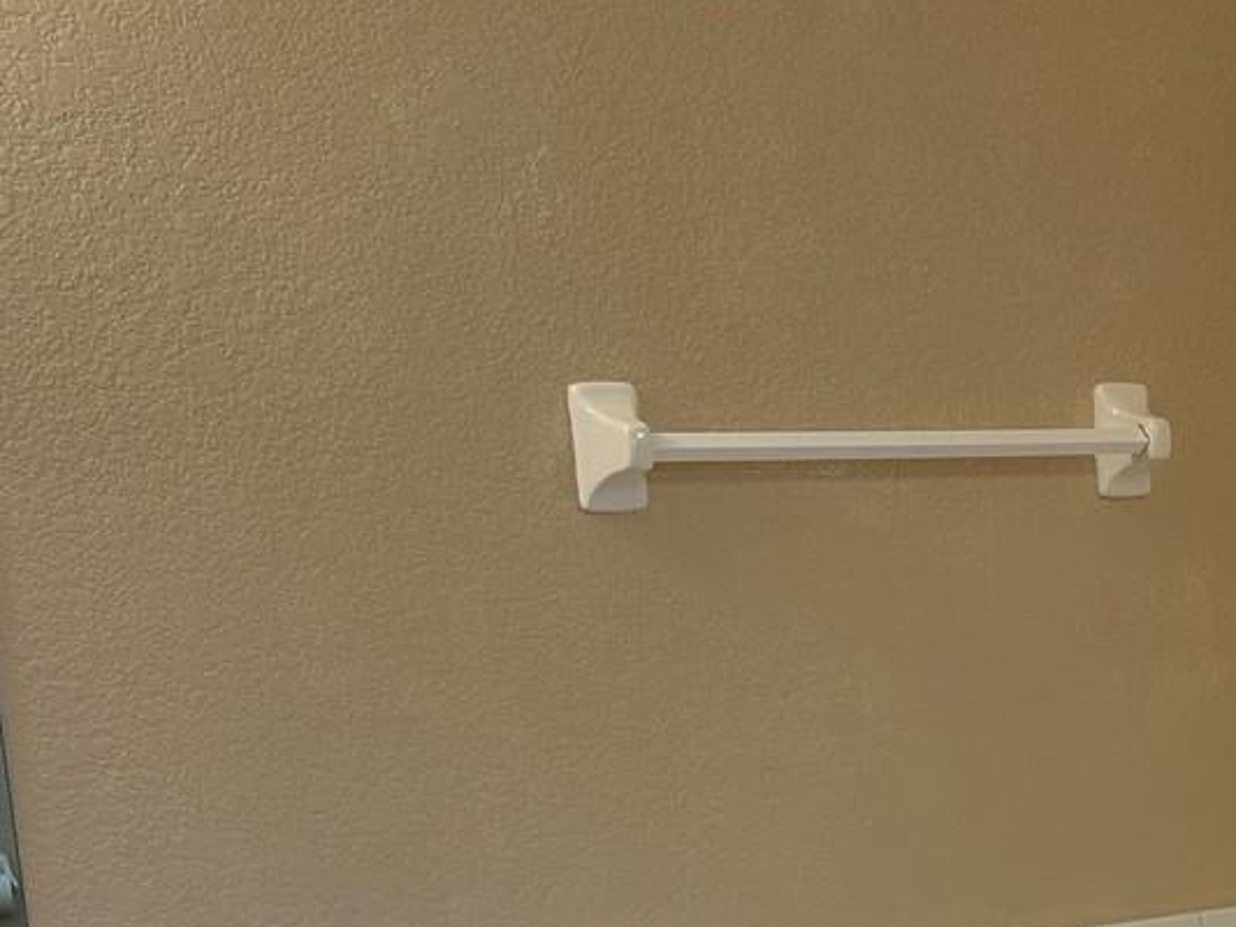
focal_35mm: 72
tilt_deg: -13.3
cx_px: 1299
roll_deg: +2.3
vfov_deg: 19.4
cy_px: 1089
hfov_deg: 25.4
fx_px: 2571
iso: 100
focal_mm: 6.86
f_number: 1.78
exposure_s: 1/132
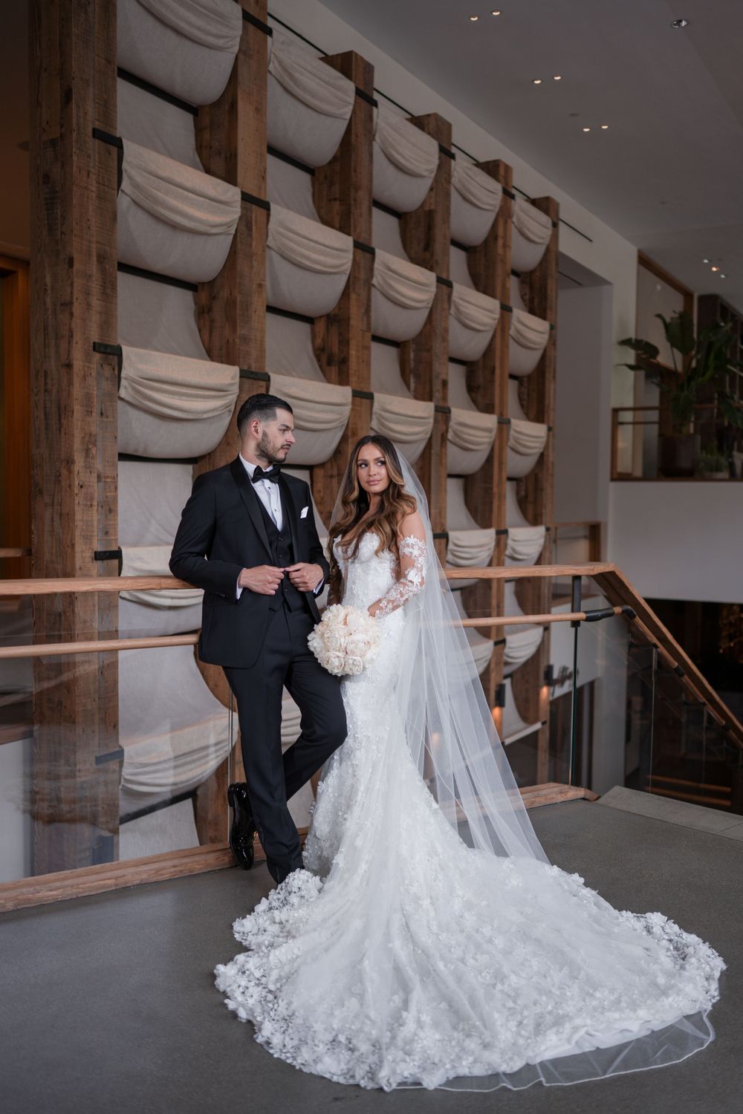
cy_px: 557
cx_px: 372
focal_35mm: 35
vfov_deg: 54.4
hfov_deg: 37.9
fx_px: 1083
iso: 160
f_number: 1.8
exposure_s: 1/160
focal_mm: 35
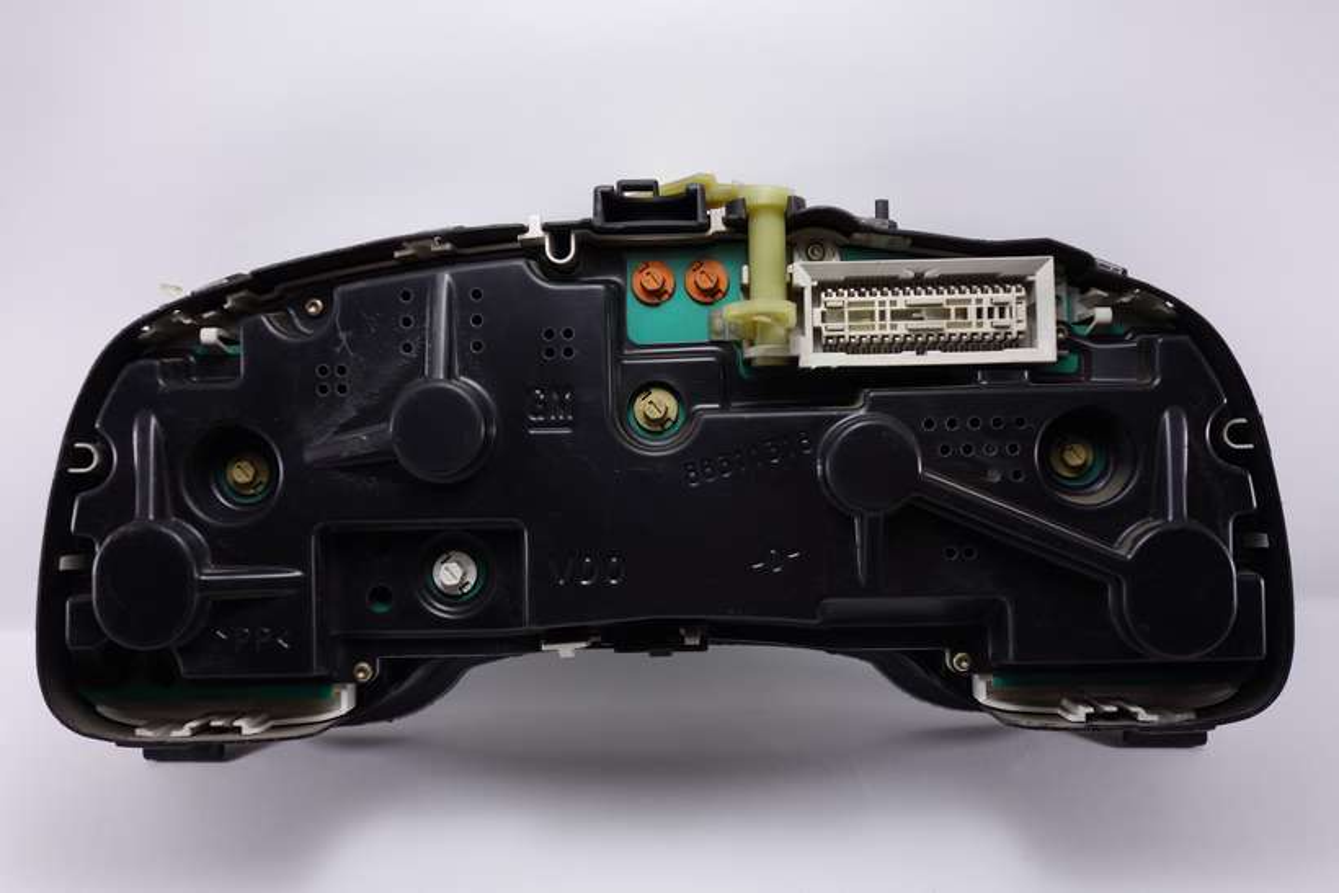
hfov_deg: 50.7
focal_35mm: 38
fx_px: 1414
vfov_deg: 35.1
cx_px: 670
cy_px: 446
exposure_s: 1/60
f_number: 2.8
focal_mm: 14.23
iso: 125
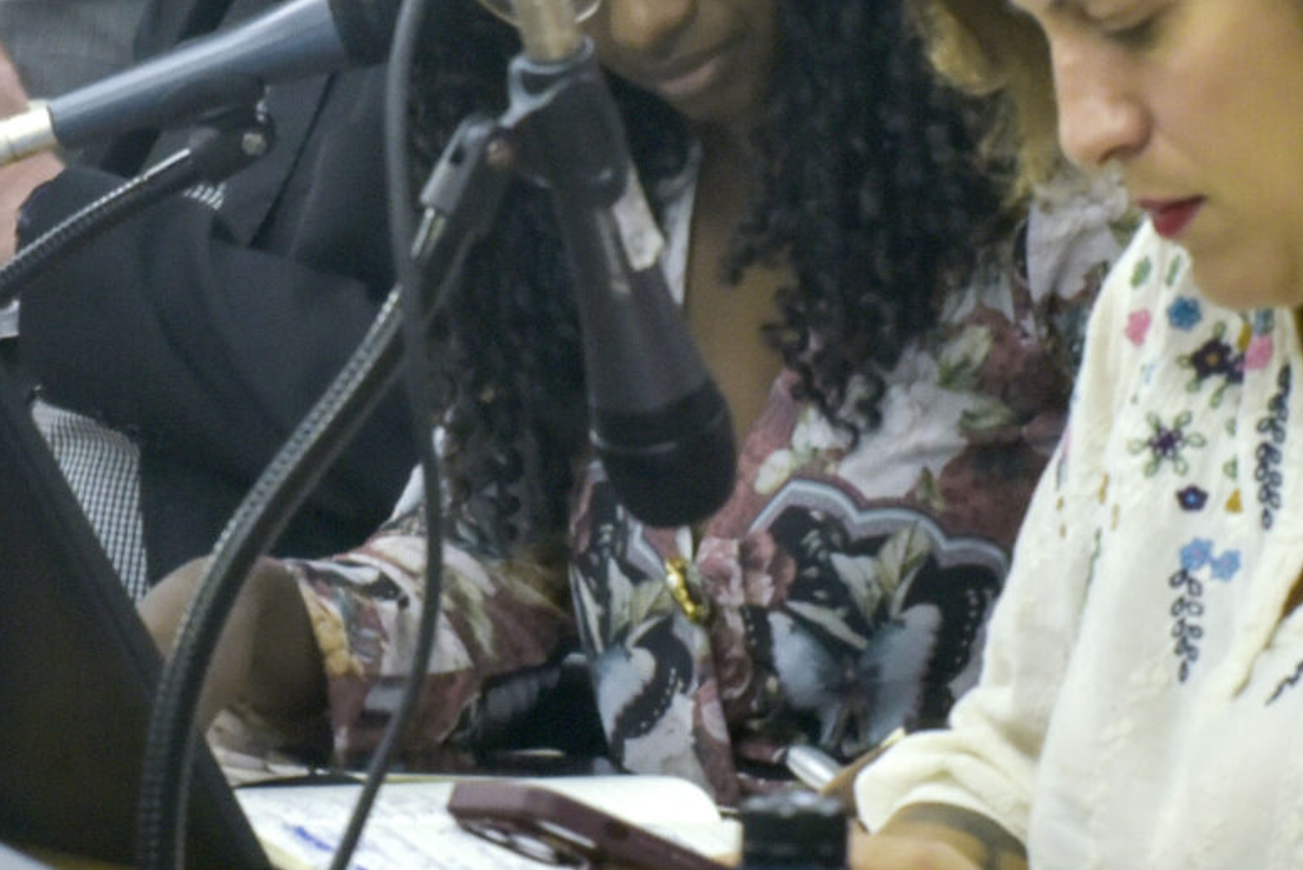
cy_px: 196
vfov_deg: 4.6
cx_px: 734
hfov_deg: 6.9
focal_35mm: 297
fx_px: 10753
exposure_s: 1/40
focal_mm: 90
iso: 1600
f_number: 18
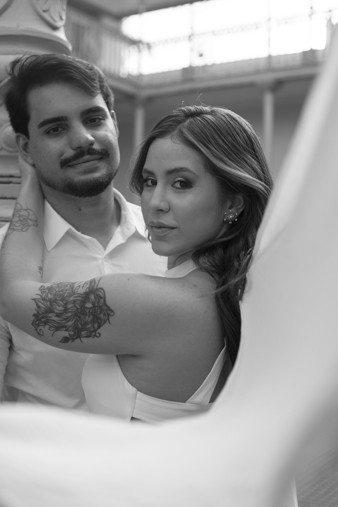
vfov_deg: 41.9
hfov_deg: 28.6
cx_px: 174
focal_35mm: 47
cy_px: 246
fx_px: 662
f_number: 2.5
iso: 100
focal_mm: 30
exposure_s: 1/250
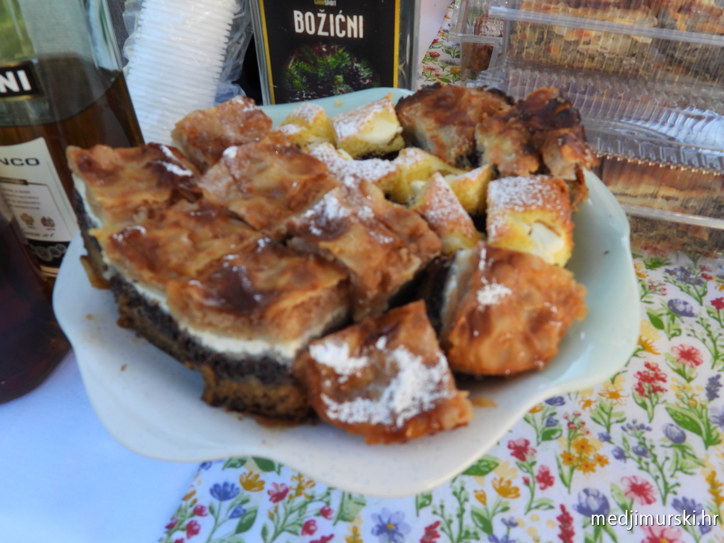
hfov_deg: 60.0
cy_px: 272
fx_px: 627
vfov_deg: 46.8
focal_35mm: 30
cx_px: 362
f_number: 3.2
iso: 100
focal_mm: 5.4
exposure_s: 1/200
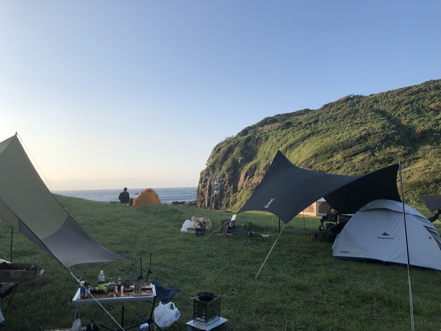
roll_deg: +1.7
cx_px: 220
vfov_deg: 49.7
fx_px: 357
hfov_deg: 63.4
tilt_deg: +0.3
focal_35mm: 28
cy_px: 166
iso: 20
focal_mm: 4
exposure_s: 1/1429
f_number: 1.8
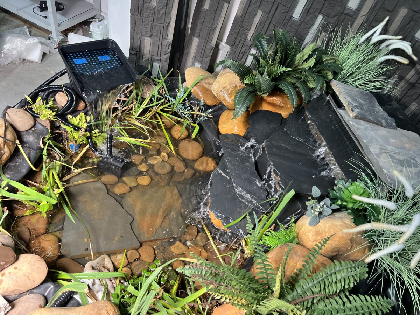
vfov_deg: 53.1
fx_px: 315
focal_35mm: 26
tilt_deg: -48.0
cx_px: 210
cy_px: 158
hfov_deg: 67.3
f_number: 1.5
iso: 400
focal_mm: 5.7
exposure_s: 1/50
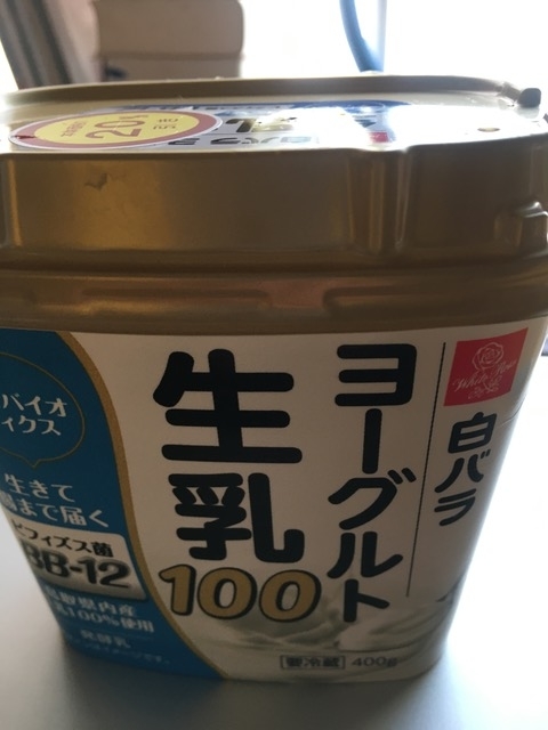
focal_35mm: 29
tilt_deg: -27.6
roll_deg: +1.8
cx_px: 274
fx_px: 612
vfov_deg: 61.7
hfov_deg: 48.2
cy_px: 365
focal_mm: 4.15
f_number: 2.2
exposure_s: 1/30
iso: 80
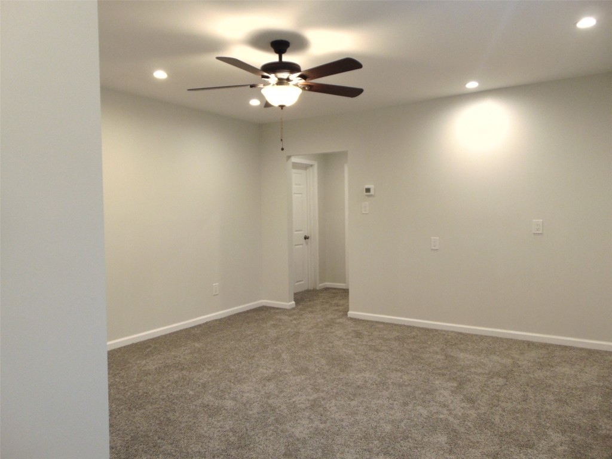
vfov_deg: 54.9
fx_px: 442
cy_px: 230
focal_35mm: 25
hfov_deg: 69.4
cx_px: 306
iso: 160
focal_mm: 4.5
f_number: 3
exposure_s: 1/30
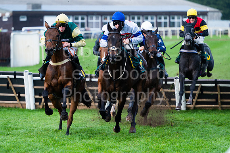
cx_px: 115
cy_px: 76
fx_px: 1341
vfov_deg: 6.5
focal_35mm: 210
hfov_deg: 9.8
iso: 500
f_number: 4
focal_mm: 210
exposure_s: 1/1000
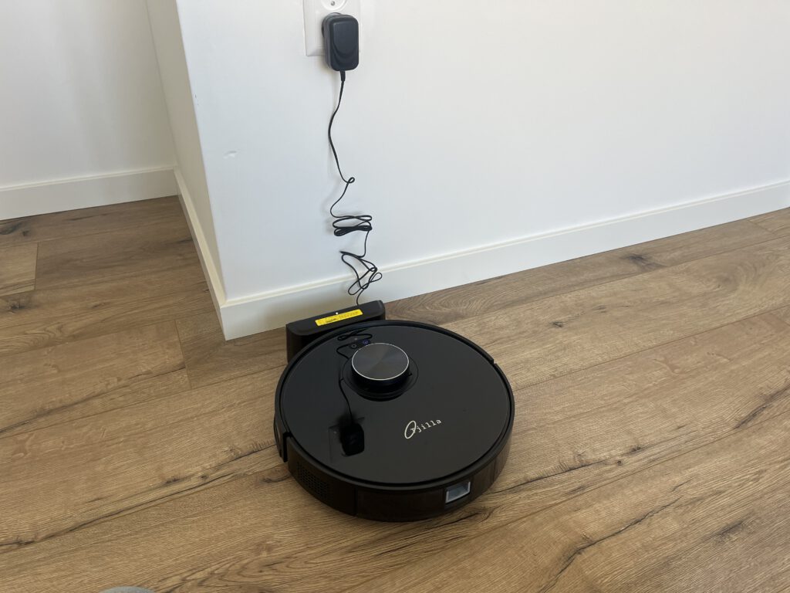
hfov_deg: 67.3
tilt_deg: -34.8
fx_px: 593
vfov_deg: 53.1
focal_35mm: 26
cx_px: 395
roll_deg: -1.9
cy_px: 296
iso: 64
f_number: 1.6
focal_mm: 5.1
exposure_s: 1/122
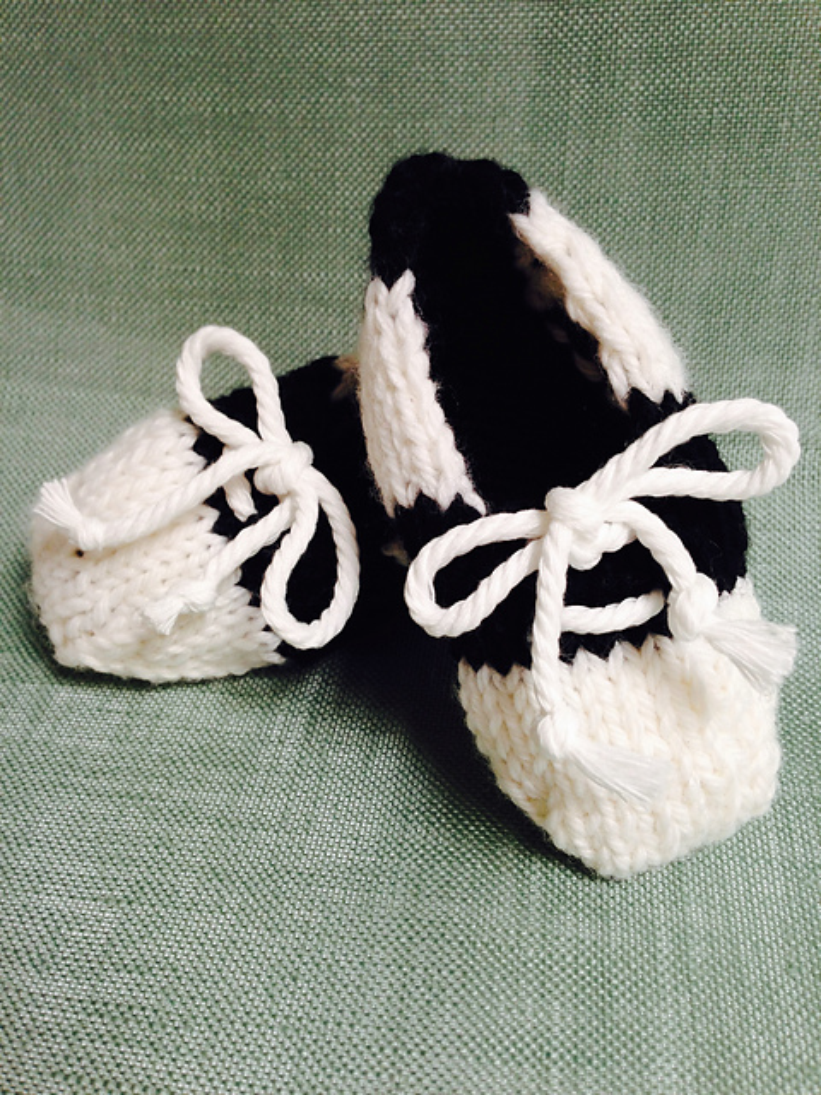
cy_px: 548
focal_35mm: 33
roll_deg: +0.2
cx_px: 410
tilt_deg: -33.0
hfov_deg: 42.9
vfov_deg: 55.4
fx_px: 1044
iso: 64
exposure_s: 1/20
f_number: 2.4
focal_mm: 4.12
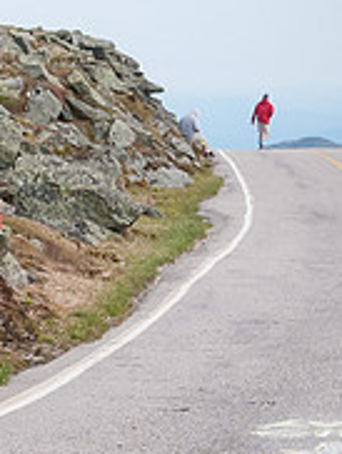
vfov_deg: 12.2
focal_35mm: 161
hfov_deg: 8.9
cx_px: -271
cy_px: 316
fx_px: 2116
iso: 800
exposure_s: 1/2500
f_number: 6.3
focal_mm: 29
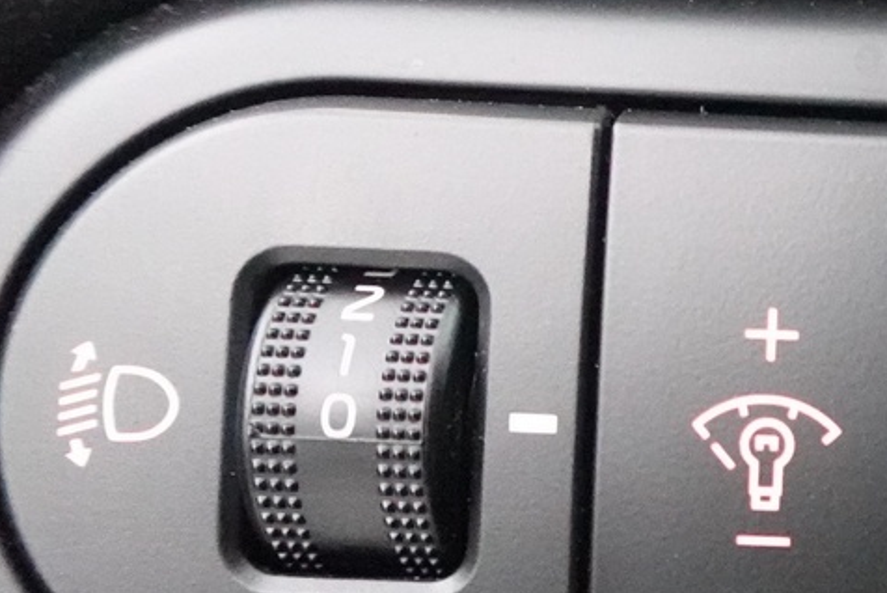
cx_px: 1254
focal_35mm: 68
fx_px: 1676
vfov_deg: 20.0
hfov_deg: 24.4
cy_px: 354
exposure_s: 1/40
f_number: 2
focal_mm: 7.6
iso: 6400
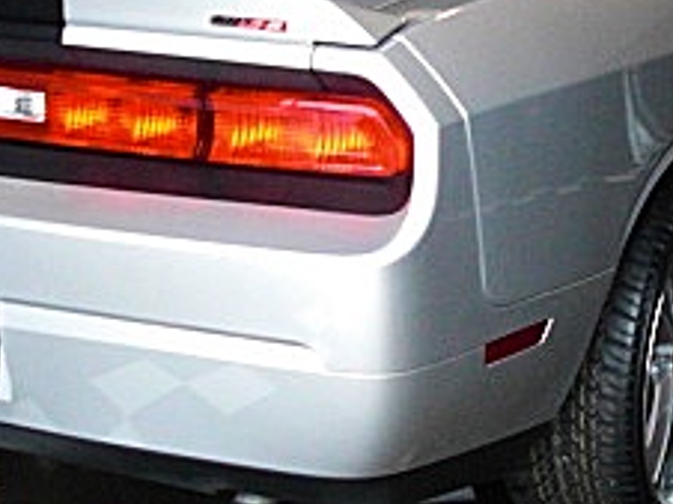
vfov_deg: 14.5
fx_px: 1981
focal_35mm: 102
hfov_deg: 19.1
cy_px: 265
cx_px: 506
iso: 400
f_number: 2.8
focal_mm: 6.3
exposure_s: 1/60
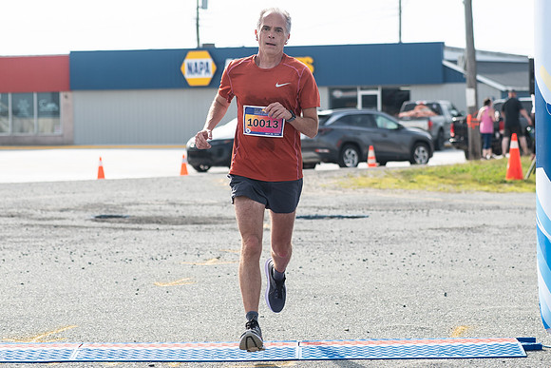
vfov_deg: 10.1
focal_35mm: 136
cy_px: 89
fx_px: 2078
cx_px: 276
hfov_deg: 15.1
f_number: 4.5
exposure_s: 1/1250
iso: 250
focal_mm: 75
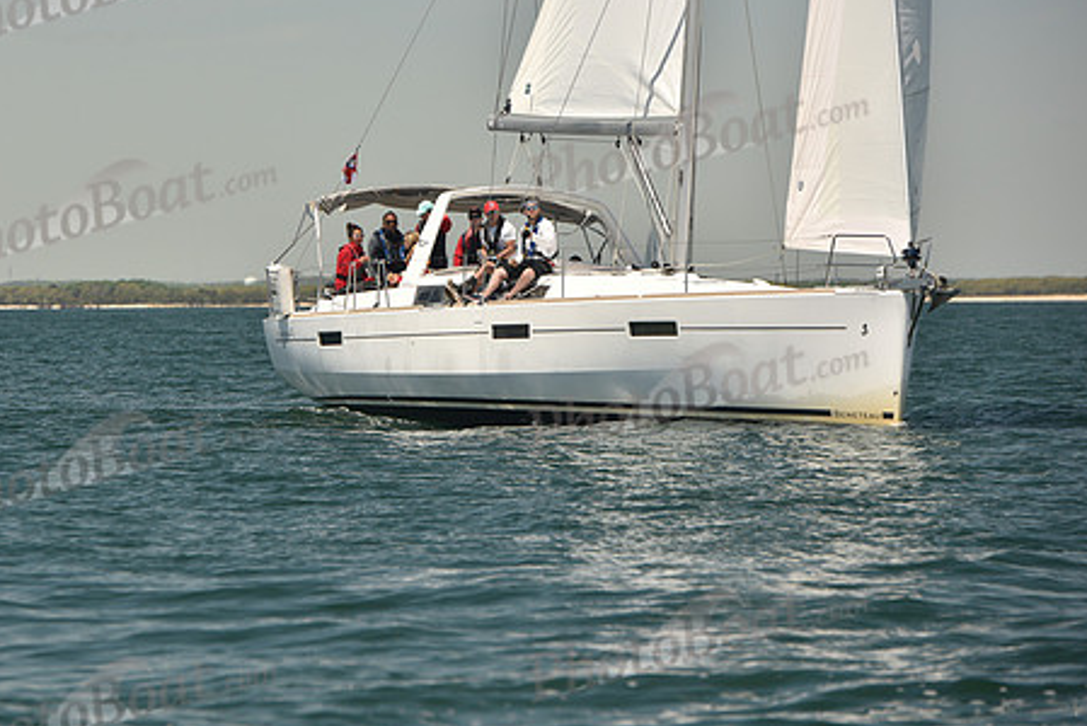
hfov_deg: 8.6
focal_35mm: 239
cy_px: 301
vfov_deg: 5.8
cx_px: 404
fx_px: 7221
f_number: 6.3
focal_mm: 185
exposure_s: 1/800
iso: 250
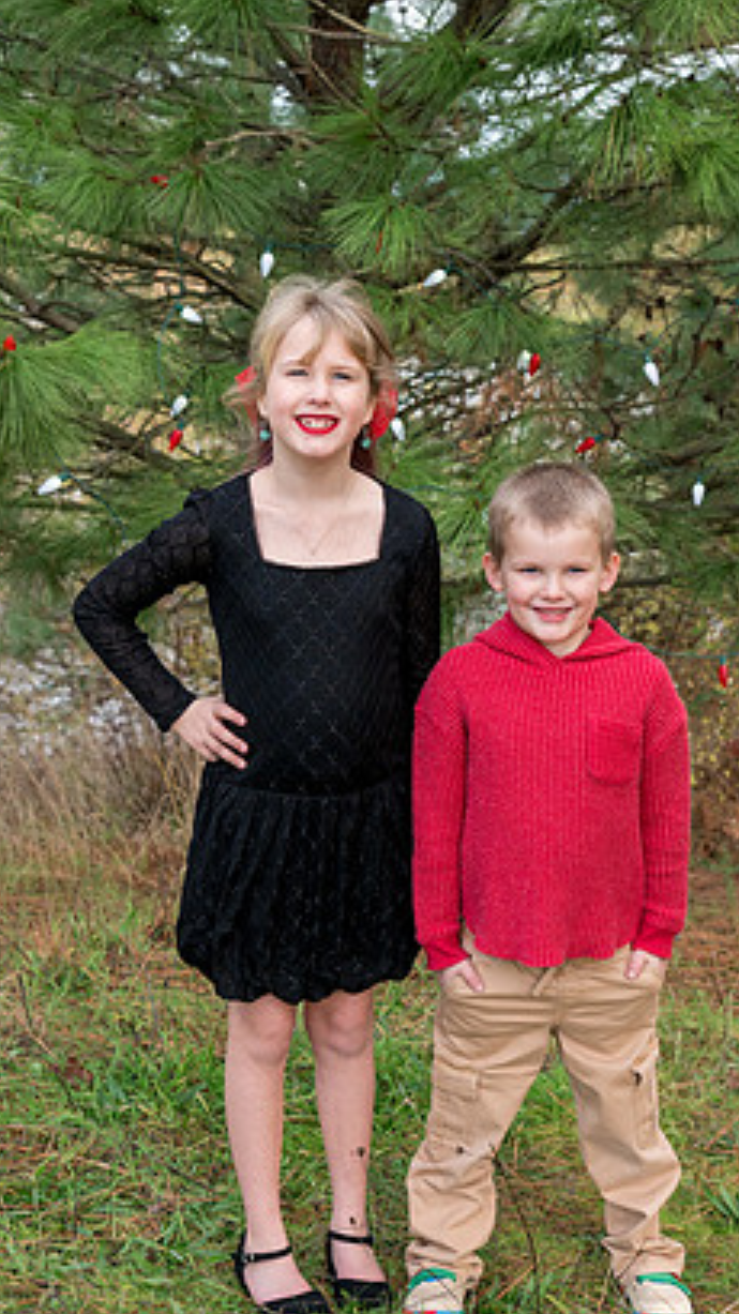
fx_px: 2091
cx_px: 434
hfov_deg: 20.0
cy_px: 662
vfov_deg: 34.9
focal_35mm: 60
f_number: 5
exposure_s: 1/320
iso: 400
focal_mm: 35
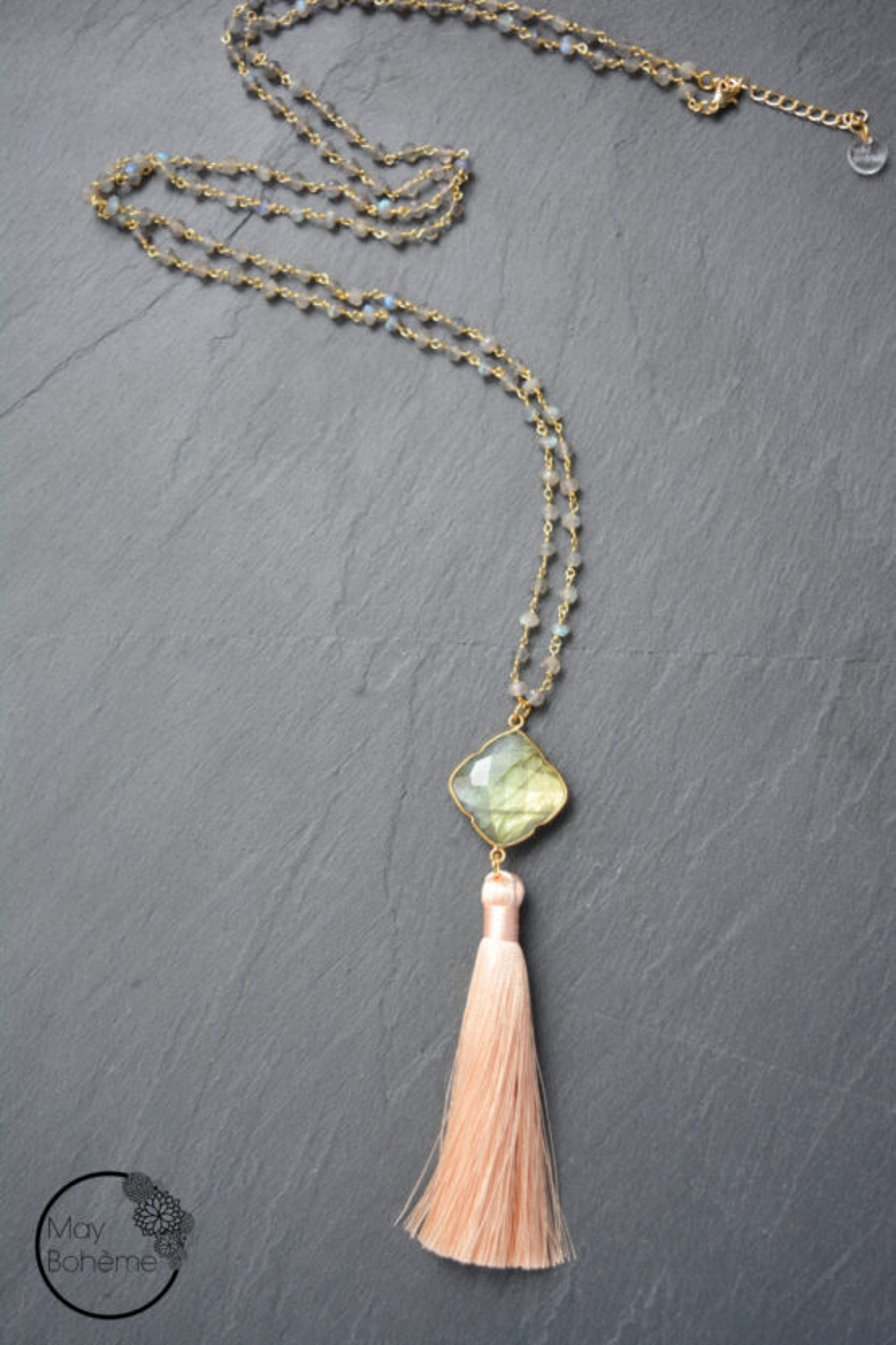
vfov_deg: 42.3
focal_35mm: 46
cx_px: 448
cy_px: 672
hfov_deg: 28.9
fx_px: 1737
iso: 450
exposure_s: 1/60
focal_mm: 31
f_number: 4.2
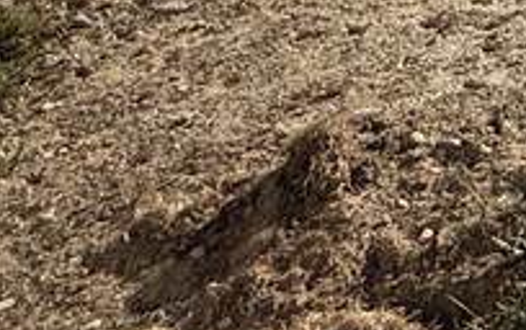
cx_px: 1026
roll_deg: -0.1
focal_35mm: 93
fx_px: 1335
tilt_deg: +1.8
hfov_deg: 17.0
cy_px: -673
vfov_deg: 10.2
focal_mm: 2.22
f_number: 2.2
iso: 64
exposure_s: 1/6173
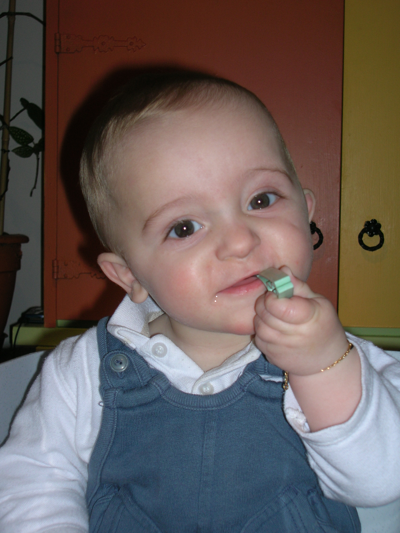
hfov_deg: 23.3
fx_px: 971
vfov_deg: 30.7
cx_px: 200
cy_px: 266
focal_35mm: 63
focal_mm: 10.4
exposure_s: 1/60.1
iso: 50
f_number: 3.6
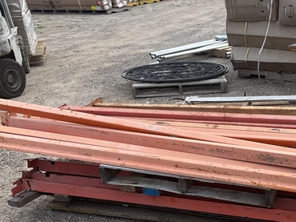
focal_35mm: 59
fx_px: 505
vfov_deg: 24.3
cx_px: 259
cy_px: 189
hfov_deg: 31.4
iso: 25
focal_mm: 3
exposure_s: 1/929
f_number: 1.8
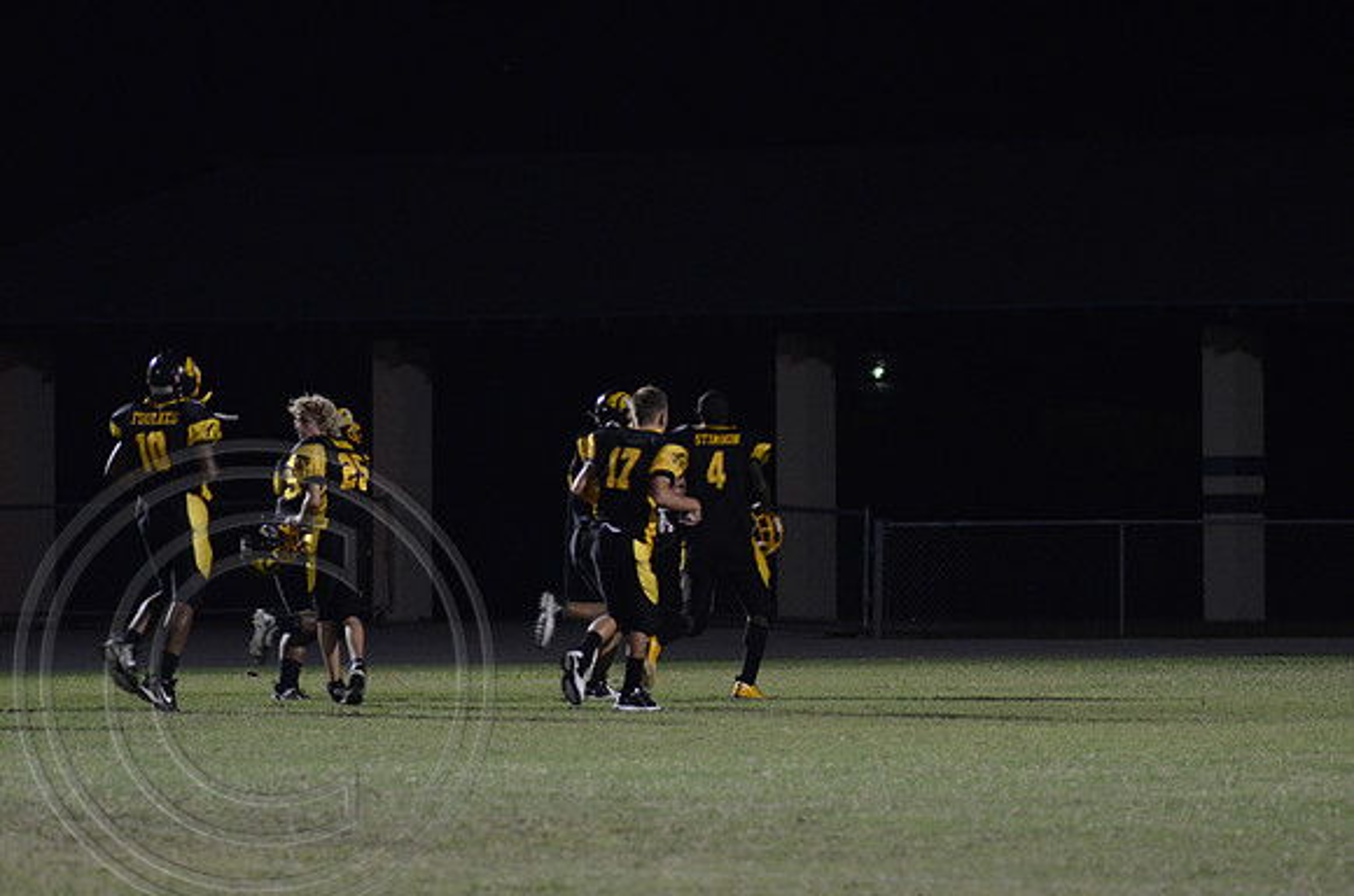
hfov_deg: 6.9
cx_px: 677
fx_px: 11259
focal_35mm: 300
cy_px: 448
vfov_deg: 4.6
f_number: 5.6
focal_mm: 200
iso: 3200
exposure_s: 1/125
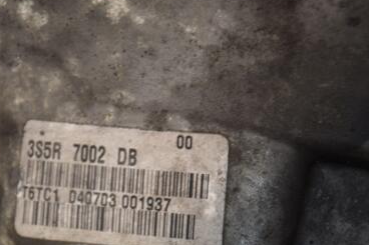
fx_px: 2631
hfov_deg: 8.0
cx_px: 124
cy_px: 153
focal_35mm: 257
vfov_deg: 5.3
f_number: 5.6
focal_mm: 105
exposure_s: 1/60
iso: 800
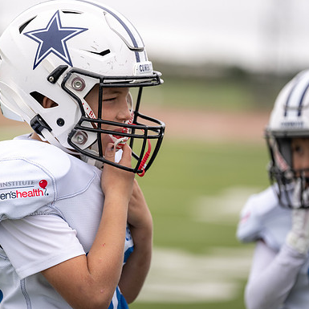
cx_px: 88
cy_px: 154
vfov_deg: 8.0
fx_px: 2212
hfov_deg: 8.0
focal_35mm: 219
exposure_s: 1/400
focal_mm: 171
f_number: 2.8
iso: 100
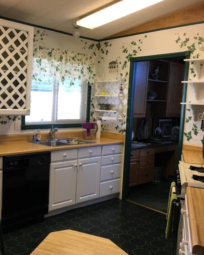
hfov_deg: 38.8
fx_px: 287
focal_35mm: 38
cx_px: 69
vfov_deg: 47.9
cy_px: 128
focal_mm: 4.15
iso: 32
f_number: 2.2
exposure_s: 1/30
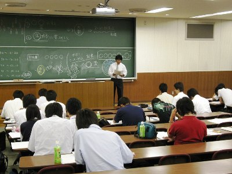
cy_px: 87
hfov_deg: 35.5
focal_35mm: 54
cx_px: 116
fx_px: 362
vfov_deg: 27.0
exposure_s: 1/51.6
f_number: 3.4
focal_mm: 11.5
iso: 400
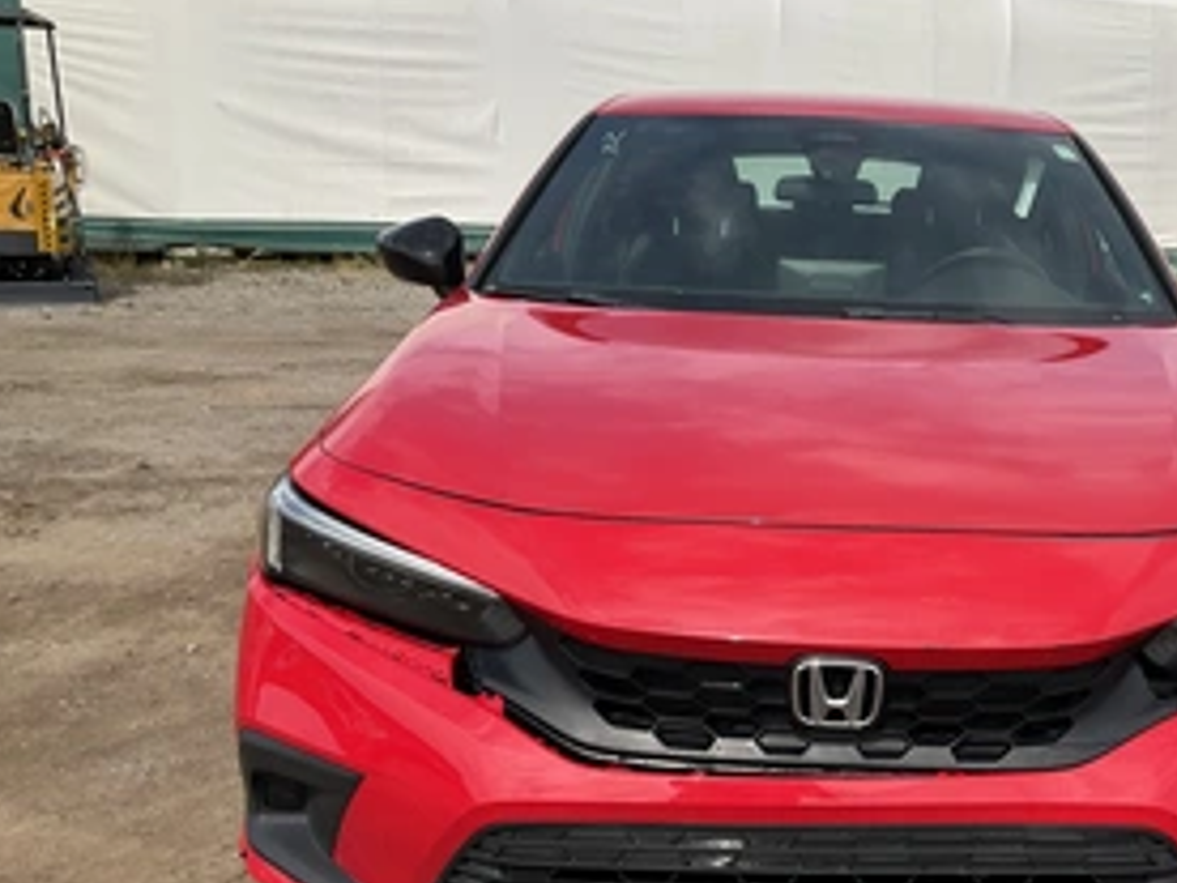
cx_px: 819
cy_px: 550
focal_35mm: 42
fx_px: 1428
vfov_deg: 34.2
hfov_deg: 43.9
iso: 25
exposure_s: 1/1730
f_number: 1.8
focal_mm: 3
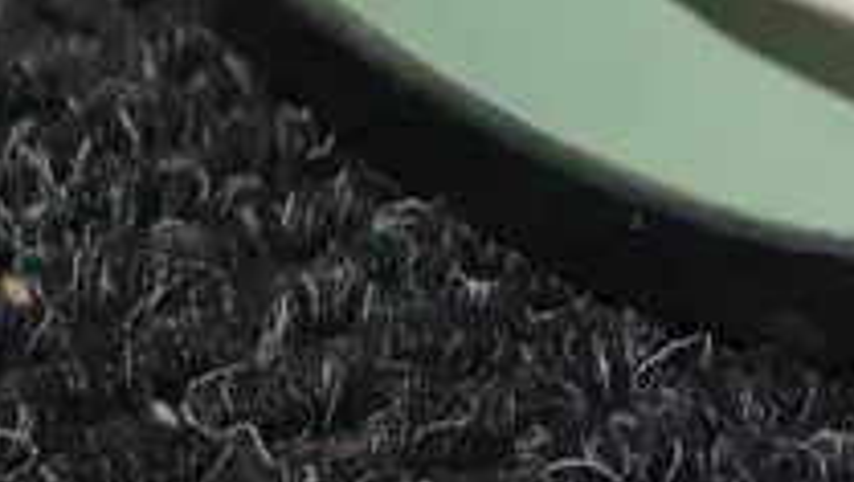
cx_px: 1285
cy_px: -1573
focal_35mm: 203
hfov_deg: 10.3
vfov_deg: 5.2
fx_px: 4601
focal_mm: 19
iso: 400
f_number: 4.1
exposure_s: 1/60
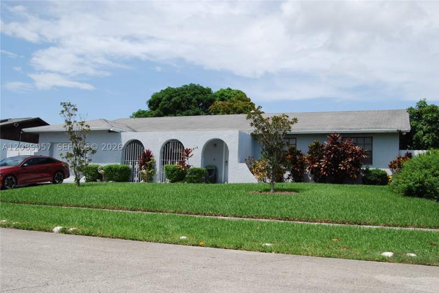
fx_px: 421
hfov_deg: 55.1
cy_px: 146
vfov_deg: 38.4
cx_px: 220
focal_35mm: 34
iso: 100
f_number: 8
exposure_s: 1/250
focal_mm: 23
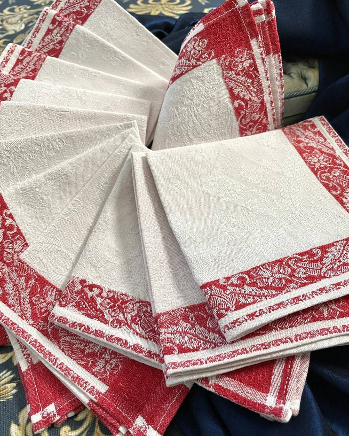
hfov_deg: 51.5
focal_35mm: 28
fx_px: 362
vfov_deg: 62.2
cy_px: 220
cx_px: 175
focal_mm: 4.2
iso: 160
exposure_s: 1/60
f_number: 1.6
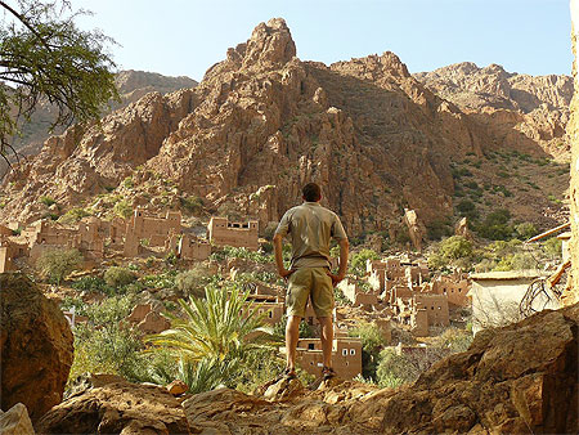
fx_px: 602
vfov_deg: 39.7
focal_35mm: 36
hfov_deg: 51.3
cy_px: 218
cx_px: 290
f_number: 4
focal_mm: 6
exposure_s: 1/200
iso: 100
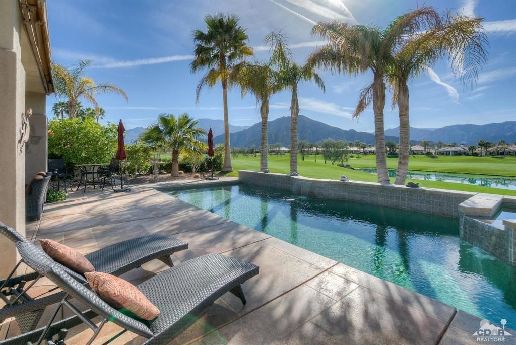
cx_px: 258
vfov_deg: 73.9
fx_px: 230
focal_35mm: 16
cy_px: 172
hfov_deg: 96.7
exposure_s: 1/320
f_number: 8
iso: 100
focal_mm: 16
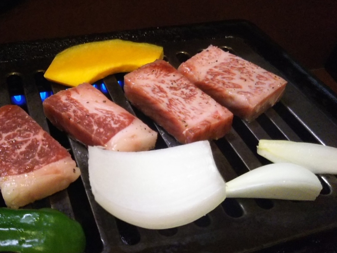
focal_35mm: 42
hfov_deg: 44.1
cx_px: 111
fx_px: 409
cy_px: 120
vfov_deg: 34.4
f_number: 2.2
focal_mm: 4
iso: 400
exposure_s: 1/30
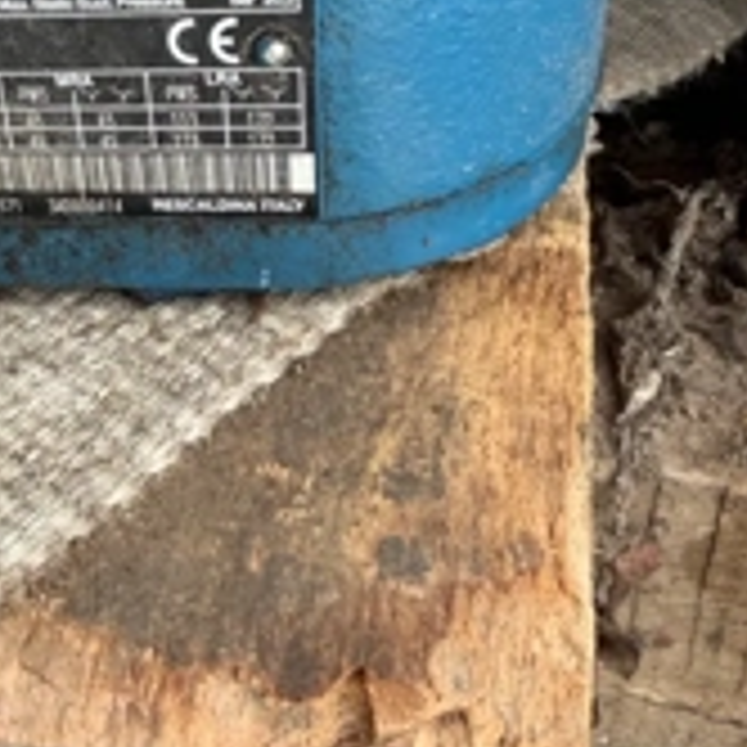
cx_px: 135
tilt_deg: -38.4
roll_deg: -1.4
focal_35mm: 51
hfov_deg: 32.4
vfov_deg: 33.4
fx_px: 1245
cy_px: 400
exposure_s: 1/121
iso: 80
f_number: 2.2
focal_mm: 2.22
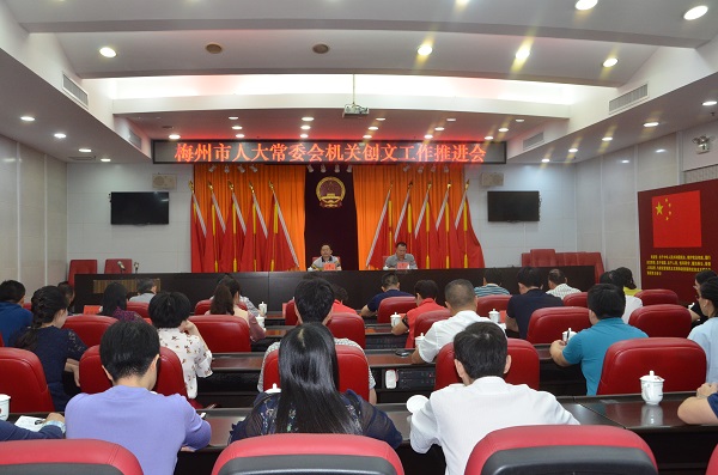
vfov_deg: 39.8
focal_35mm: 33
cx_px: 359
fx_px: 657
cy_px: 238
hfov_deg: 57.3
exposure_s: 1/80
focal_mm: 22
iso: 1600
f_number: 5.6
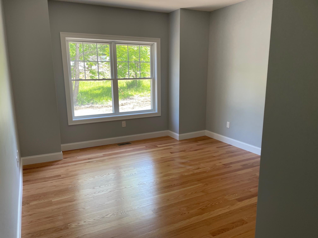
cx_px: 159
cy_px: 119
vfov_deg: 53.1
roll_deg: +1.3
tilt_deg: -11.9
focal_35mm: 26
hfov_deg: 67.3
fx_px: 239
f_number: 1.6
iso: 80
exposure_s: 1/121
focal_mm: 4.2
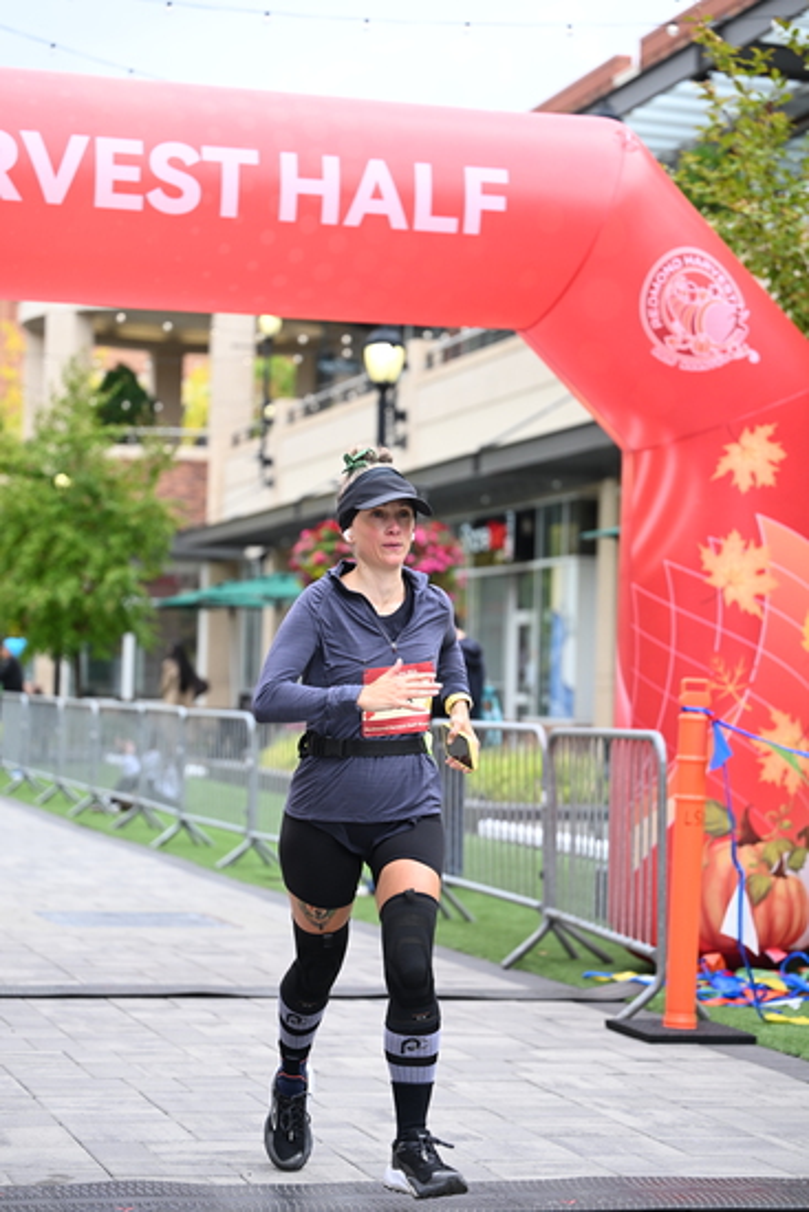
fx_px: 2594
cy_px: 606
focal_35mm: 77
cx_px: 404
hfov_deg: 17.7
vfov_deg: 26.3
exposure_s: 1/1600
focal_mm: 77
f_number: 2.8
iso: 640
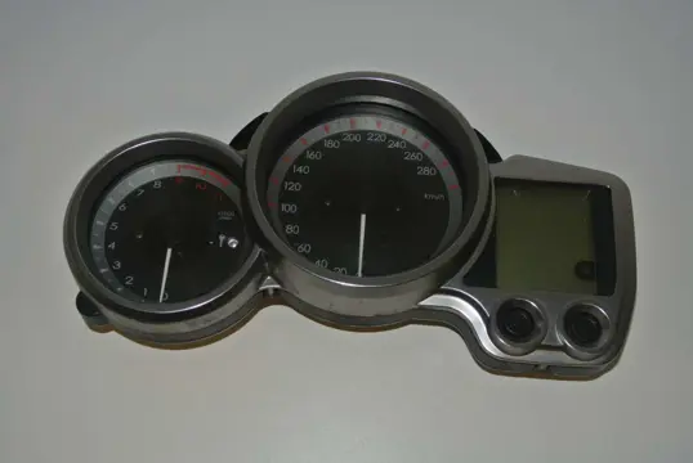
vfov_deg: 29.9
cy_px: 232
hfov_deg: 43.6
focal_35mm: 45
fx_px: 867
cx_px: 346
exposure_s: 1/60
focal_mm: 16.9
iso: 200
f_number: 4.5
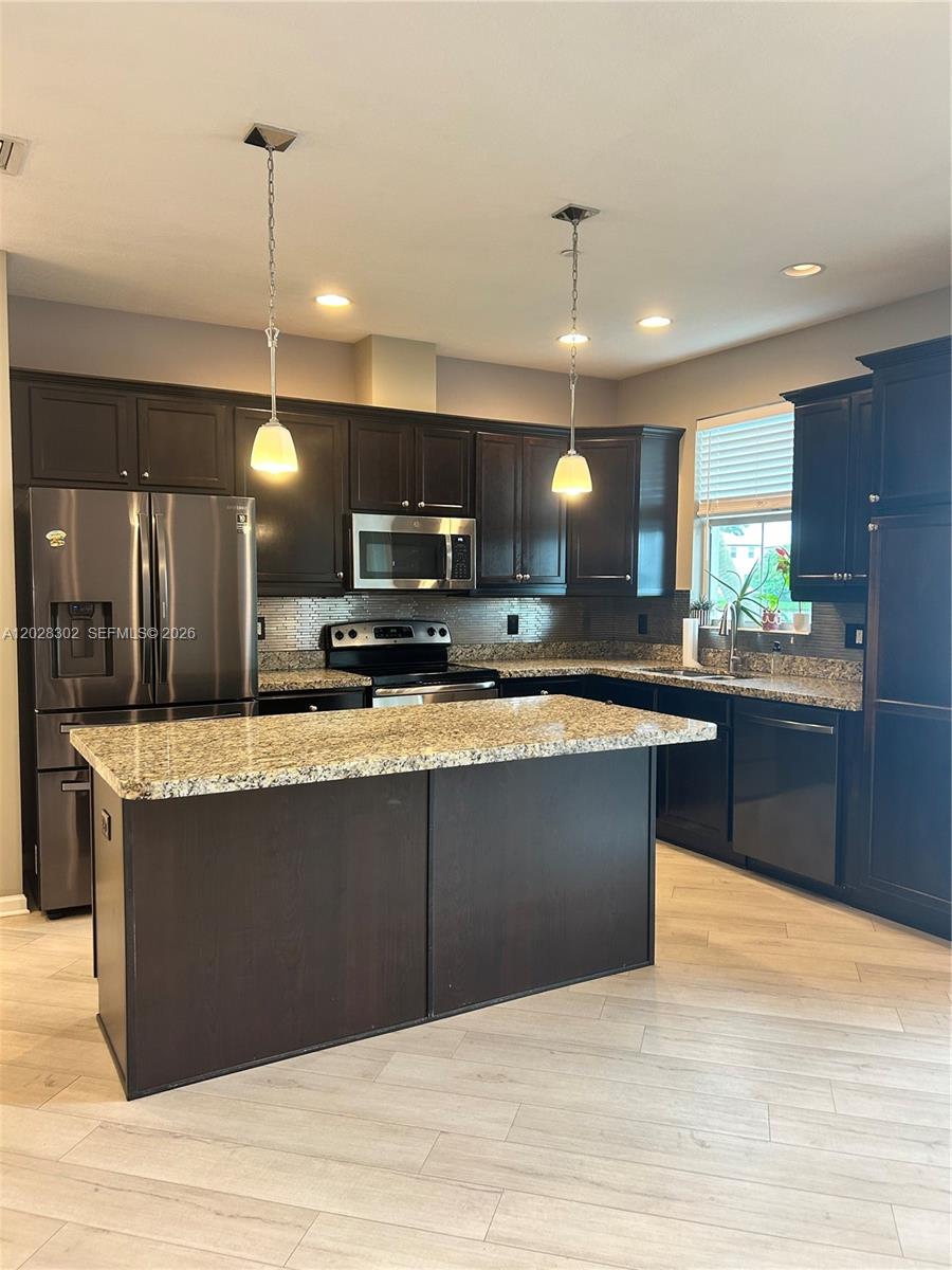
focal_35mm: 26
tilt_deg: -4.0
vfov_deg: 67.3
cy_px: 635
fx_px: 953
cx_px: 476
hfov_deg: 53.1
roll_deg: -0.5
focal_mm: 5.7
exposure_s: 1/60
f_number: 1.5
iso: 100
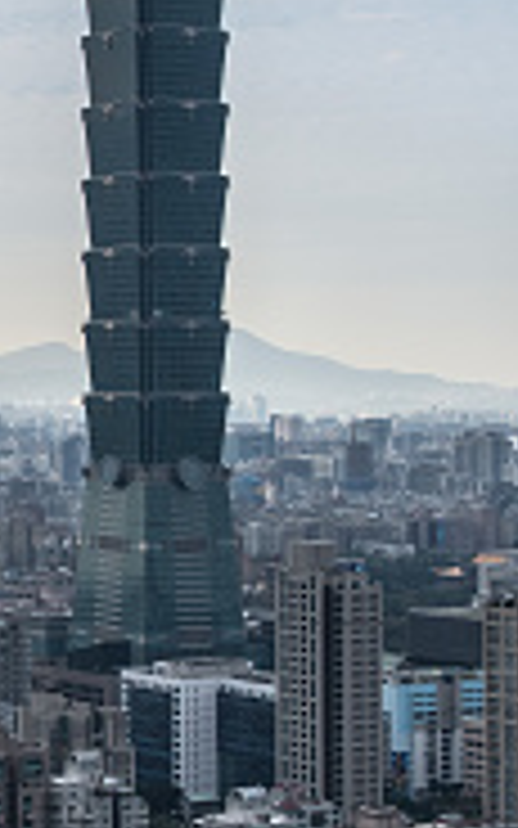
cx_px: -216
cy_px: 400
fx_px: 2598
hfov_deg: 11.0
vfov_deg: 18.1
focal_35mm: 115
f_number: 6.3
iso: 400
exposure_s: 1/800
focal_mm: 35
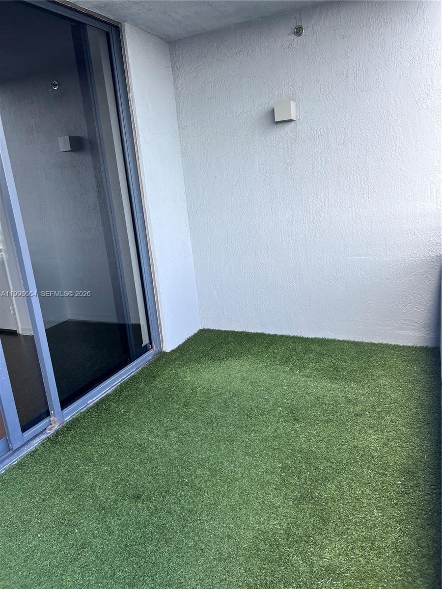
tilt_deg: -14.1
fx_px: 443
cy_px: 294
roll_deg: +6.4
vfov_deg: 67.3
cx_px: 221
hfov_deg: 53.1
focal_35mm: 26
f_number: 1.5
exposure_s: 1/260
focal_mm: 5.7
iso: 40
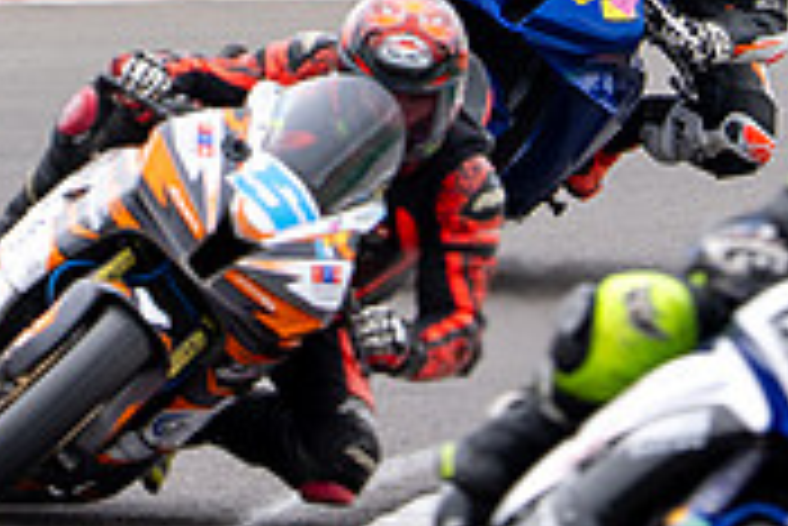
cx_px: 393
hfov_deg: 1.5
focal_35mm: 1392
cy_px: -318
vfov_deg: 1.0
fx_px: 30494
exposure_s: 1/500
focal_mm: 330
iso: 320
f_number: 4.5
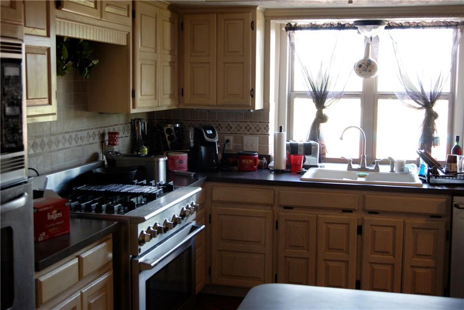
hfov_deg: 43.6
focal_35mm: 45
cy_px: 155
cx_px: 232
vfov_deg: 29.9
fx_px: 580
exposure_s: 1/15
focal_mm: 30
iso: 400
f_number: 4.5
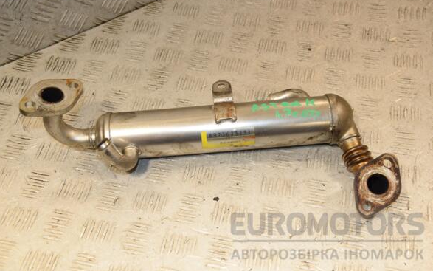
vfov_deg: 25.8
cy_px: 126
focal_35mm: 50
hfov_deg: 40.3
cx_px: 217
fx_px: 590
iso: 800
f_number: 6.3
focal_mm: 32
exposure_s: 1/200
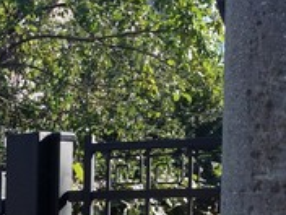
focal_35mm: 127
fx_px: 1049
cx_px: -179
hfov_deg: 14.2
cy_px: 326
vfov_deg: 11.2
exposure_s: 1/496
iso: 50
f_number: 2.4
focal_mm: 4.28
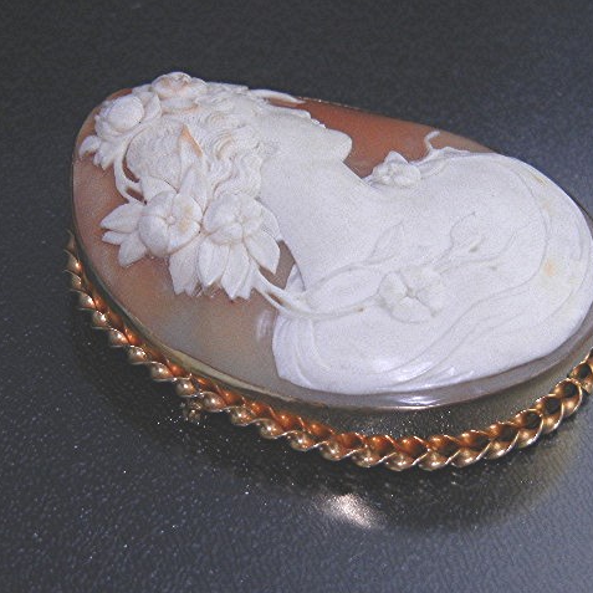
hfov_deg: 24.7
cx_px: 311
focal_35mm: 70
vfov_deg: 24.7
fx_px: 1357
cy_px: 296
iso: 427
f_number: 8
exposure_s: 1/30
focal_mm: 10.6
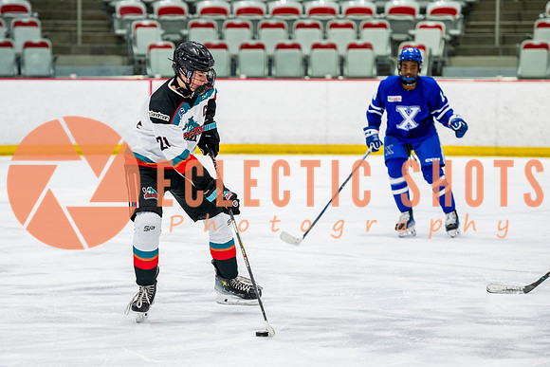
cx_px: 237
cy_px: 208
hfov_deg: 11.2
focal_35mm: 183
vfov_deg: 7.5
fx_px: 2794
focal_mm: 135
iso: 1600
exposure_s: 1/800
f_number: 3.2
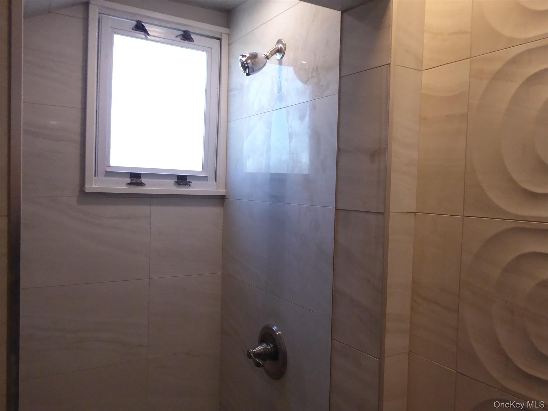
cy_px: 206
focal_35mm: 29
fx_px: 459
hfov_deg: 61.7
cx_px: 274
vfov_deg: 48.2
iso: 500
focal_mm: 5
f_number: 3.5
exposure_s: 1/250
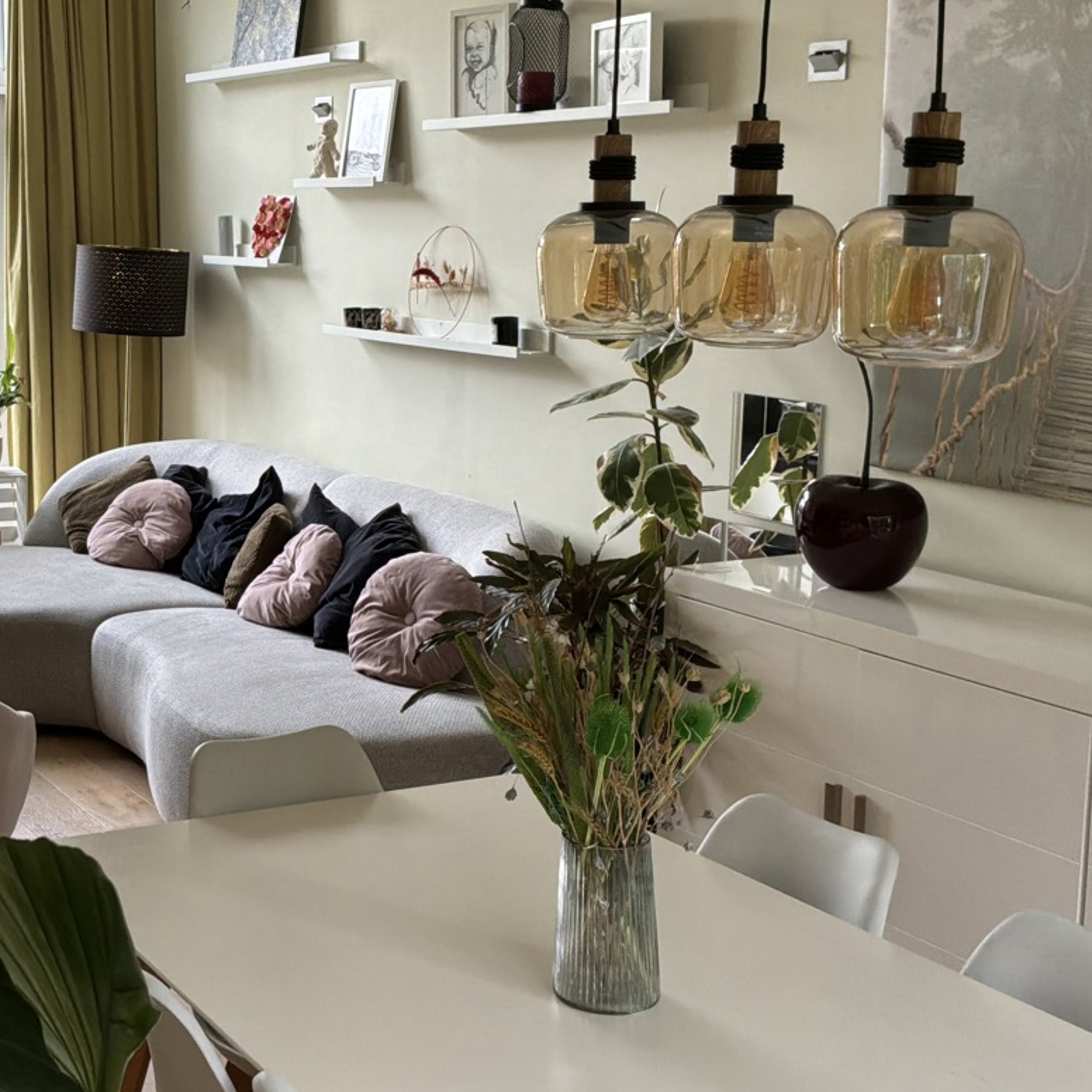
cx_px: 215
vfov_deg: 33.4
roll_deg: +0.6
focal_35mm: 51
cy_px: 500
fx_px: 1820
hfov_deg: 32.5
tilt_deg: -9.0
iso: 40
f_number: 1.8
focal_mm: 3
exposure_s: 1/122
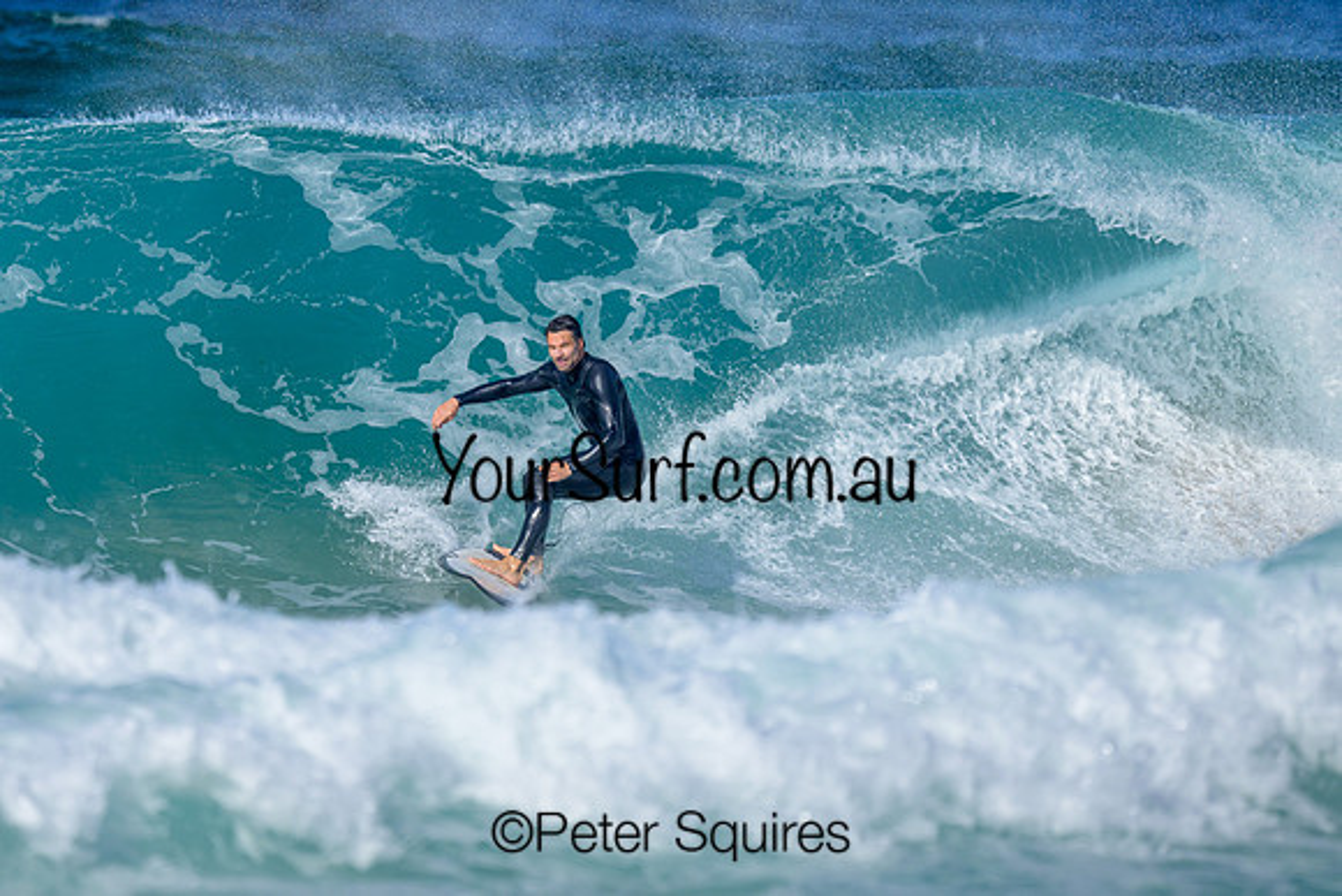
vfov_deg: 1.3
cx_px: 508
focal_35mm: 1099
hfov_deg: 1.9
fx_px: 40989
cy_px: 365
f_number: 6.3
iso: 250
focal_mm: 800
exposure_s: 1/2000
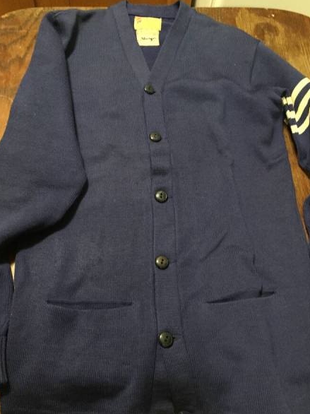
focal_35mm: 33
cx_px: 151
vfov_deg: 55.4
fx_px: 394
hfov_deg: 42.9
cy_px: 212
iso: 500
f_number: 2.2
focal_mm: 4.15
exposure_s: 1/15
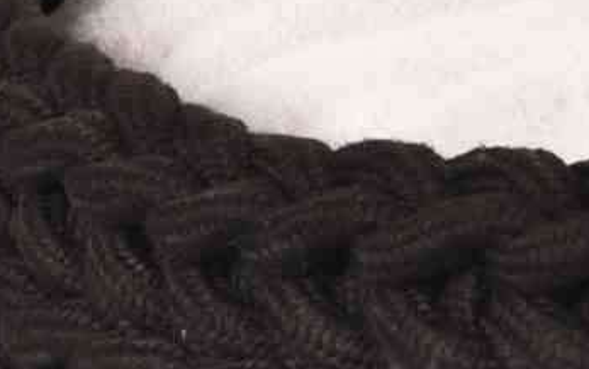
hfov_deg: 4.5
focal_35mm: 464
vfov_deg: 2.8
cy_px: -105
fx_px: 7449
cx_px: 1110
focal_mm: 70
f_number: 9
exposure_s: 1/125
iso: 320
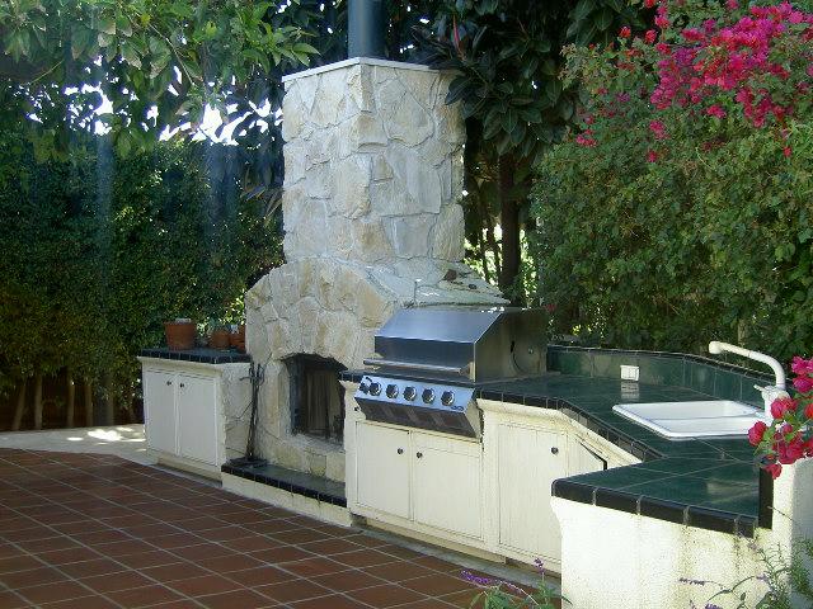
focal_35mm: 44
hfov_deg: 42.9
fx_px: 1033
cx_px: 406
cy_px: 304
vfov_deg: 32.9
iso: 100
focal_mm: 9
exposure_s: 1/80
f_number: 2.9
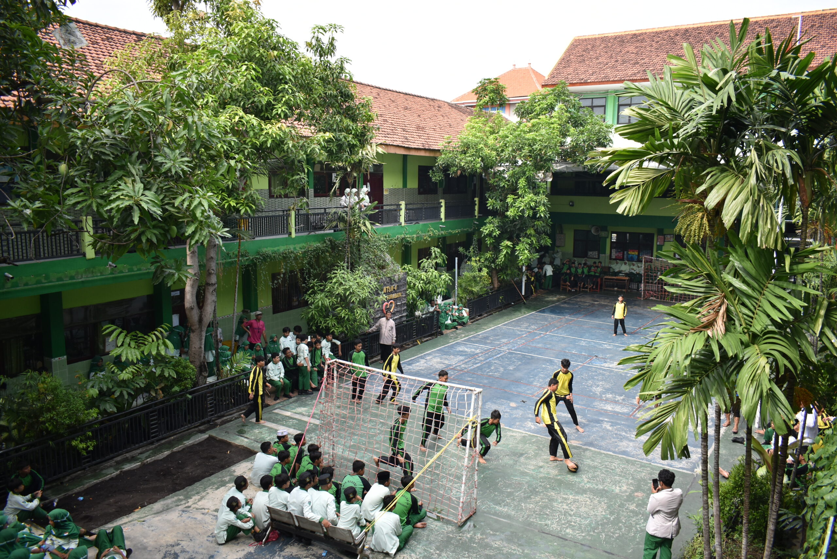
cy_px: 280
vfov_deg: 48.0
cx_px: 418
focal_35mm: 27
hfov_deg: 67.4
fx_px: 628
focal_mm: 18
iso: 200
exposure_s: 1/400
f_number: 3.5
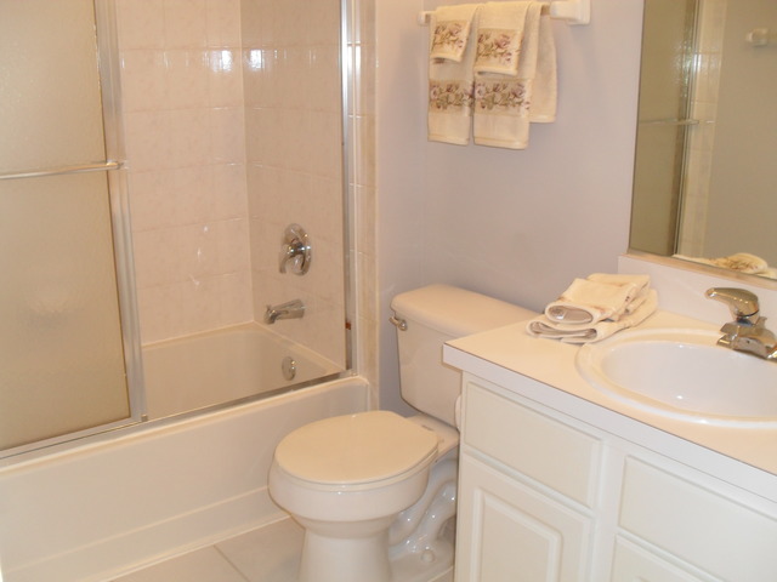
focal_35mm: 35
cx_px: 388
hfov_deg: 52.6
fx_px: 786
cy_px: 291
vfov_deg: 40.7
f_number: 3.2
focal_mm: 6.3
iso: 160
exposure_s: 1/45
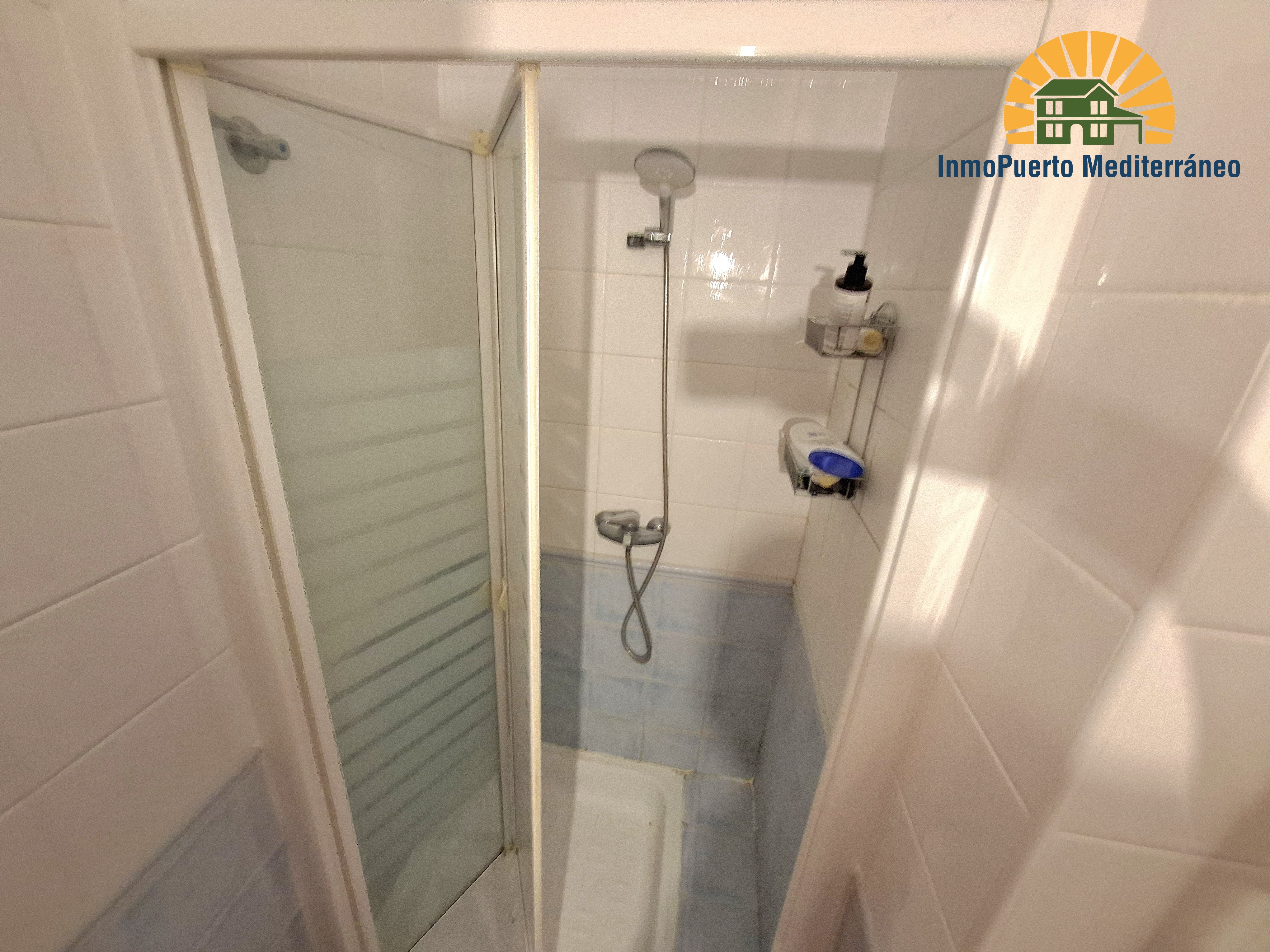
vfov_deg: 89.9
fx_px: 477
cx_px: 635
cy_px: 476
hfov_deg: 106.2
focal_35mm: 13
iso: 320
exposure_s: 1/25
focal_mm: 1.74
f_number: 2.2
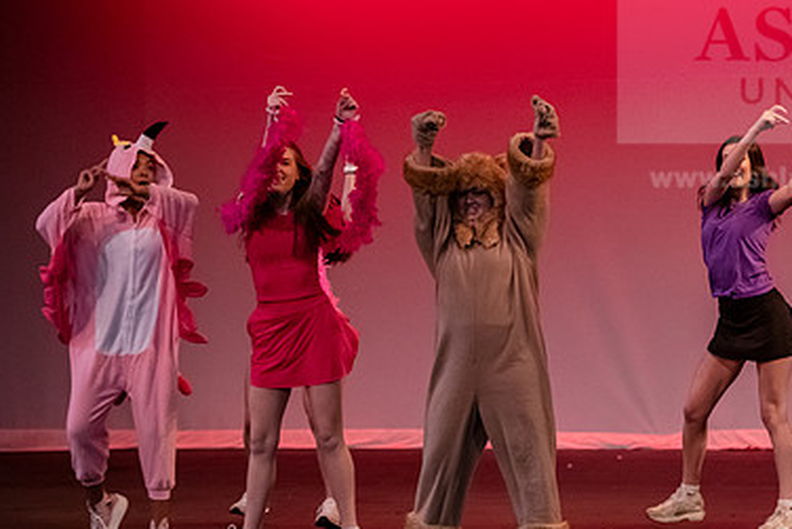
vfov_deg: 8.5
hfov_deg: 12.7
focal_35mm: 162
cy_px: 222
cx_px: 554
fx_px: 3565
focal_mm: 105
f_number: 3.2
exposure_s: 1/320
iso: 4000
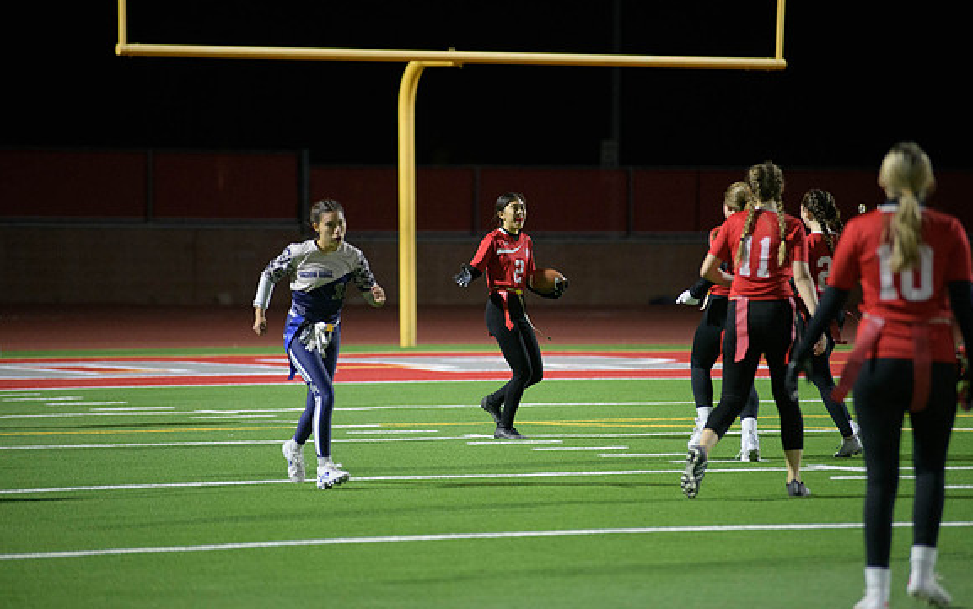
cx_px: 487
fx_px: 5438
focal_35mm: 205
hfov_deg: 10.2
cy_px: 288
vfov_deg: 6.4
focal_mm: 200
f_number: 2.8
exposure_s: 1/640
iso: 4500
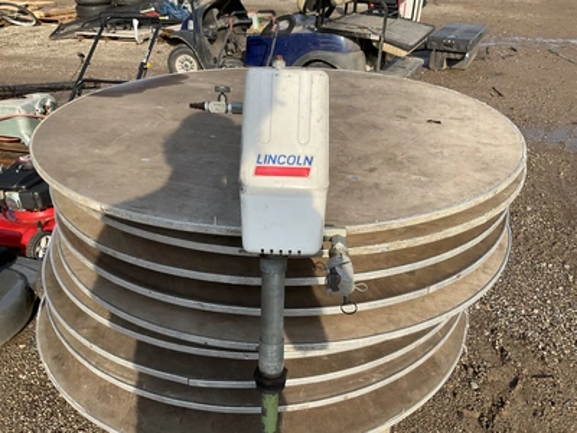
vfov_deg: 48.2
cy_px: 216
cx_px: 288
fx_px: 483
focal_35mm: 29
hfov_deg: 61.7
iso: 25
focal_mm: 3
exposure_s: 1/1412
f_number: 1.8
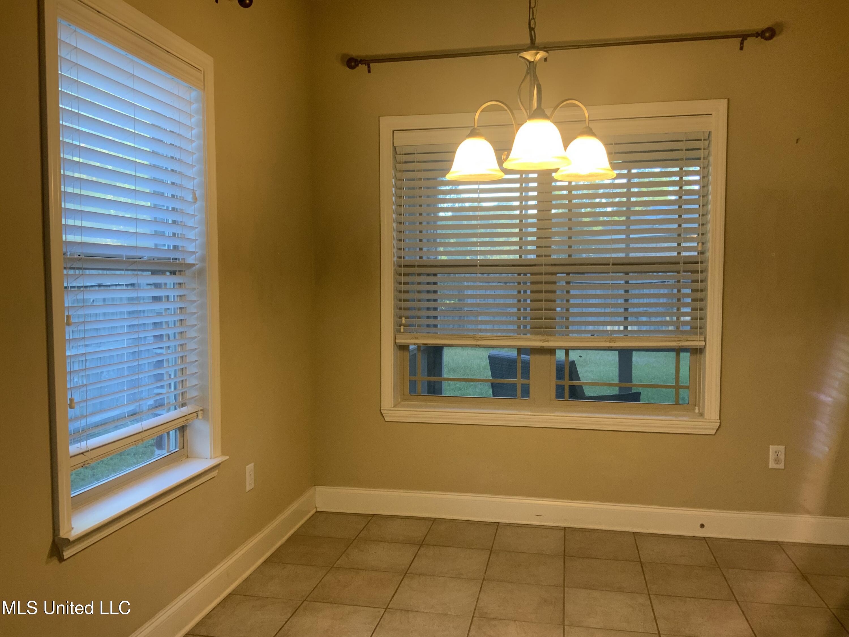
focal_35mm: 29
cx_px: 424
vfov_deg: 48.2
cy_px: 318
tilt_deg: -2.9
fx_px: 711
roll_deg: -0.8
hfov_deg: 61.7
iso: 100
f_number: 1.8
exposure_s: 1/60
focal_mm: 3
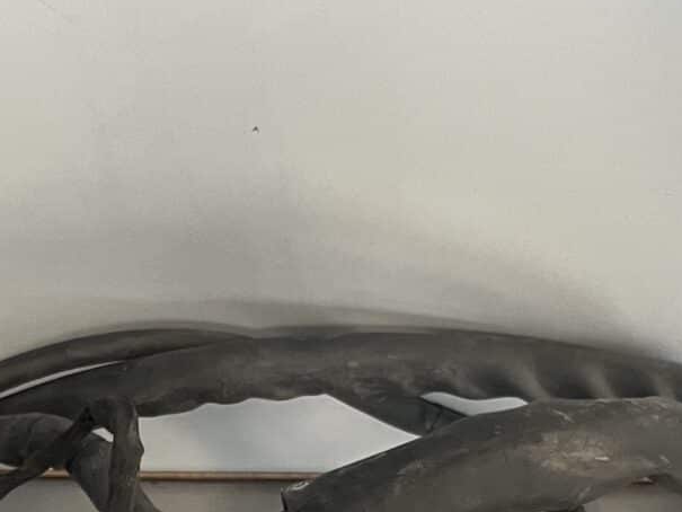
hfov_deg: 22.0
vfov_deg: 15.0
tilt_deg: -53.0
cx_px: 135
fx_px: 1734
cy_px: 856
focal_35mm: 88
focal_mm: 5.1
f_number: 1.6
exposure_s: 1/60
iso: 200
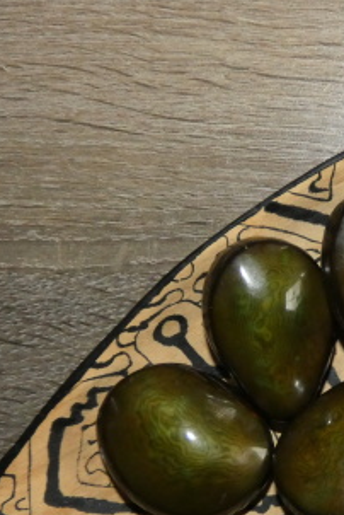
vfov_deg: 36.1
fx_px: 786
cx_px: 435
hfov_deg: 22.3
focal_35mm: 55
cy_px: 312
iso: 800
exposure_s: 1/125
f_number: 3.3
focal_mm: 5.3
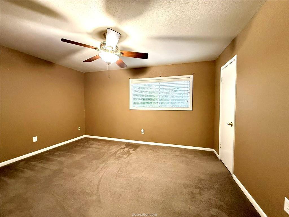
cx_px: 144
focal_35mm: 14
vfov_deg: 85.7
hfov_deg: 102.1
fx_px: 117
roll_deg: -0.2
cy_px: 108
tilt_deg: -2.0
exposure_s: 1/60
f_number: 2.2
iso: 640
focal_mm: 2.22
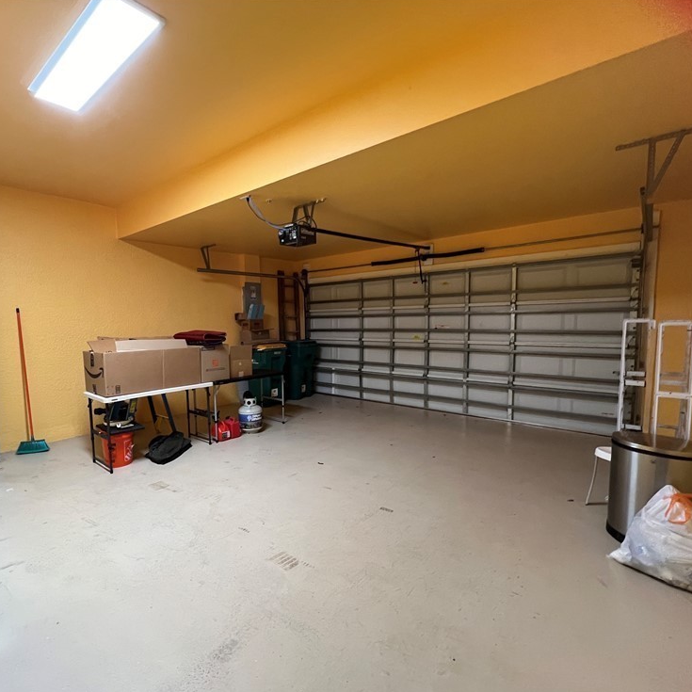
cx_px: 296
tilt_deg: -5.8
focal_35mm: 16
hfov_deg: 86.9
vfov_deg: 87.4
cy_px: 357
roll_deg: +1.7
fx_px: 362
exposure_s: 1/60
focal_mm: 1.57
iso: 500
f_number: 1.8
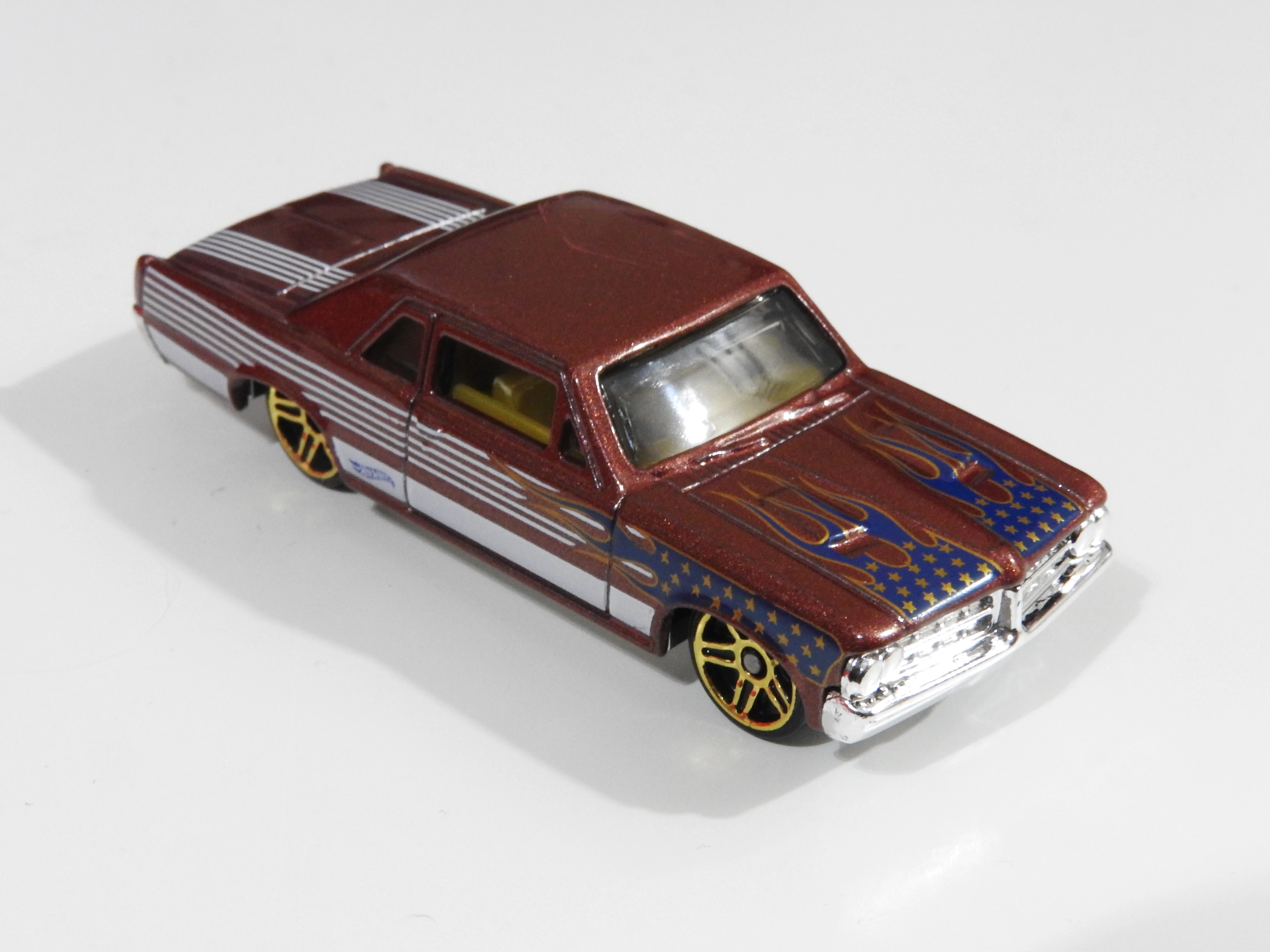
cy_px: 476
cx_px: 635
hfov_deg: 27.8
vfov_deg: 21.0
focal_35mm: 70
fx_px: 2568
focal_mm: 12.5
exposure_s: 1/8
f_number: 8
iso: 800
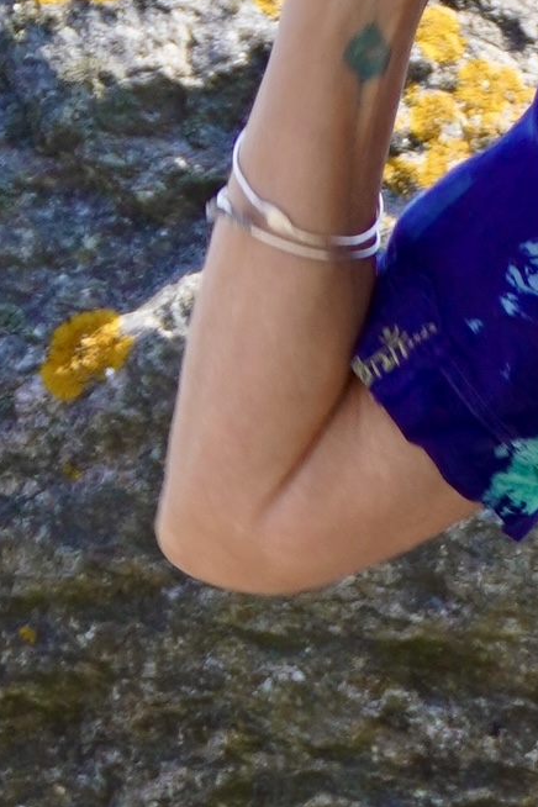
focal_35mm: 182
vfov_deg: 11.3
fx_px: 4079
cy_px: 533
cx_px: 950
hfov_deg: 7.3
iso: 100
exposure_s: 1/200
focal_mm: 31
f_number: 5.6
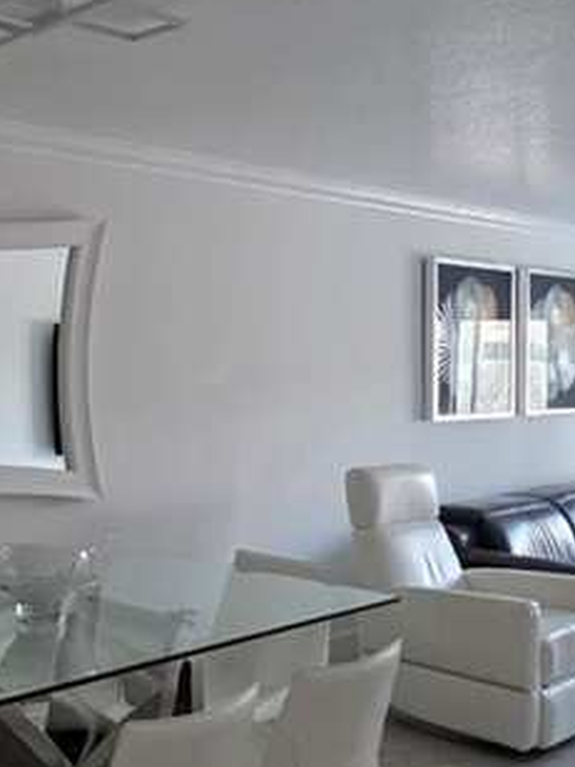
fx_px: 997
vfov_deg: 42.0
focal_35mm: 45
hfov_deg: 30.4
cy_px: 336
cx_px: 32
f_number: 1.9
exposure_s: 1/60
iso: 500
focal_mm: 2.2
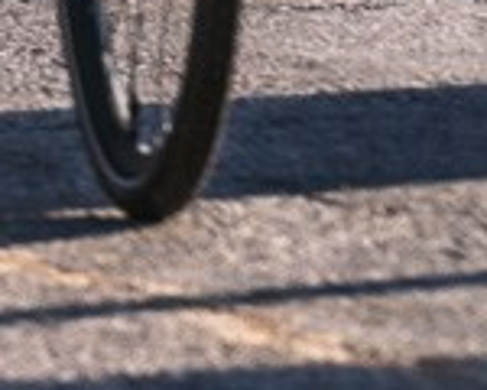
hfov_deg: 1.5
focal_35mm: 1239
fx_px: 17858
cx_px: -1510
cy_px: -691
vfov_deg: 1.2
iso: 320
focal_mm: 155
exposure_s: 1/1000
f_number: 8
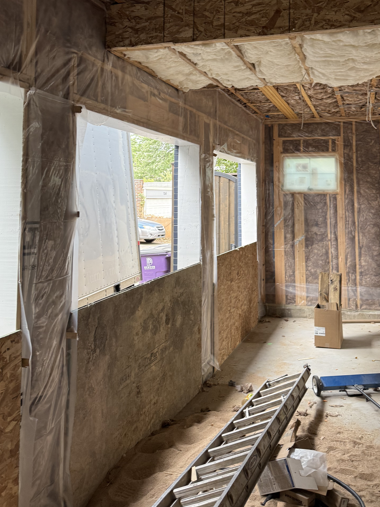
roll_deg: -1.7
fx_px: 527
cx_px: 212
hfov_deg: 39.6
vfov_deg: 50.2
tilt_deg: +4.0
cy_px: 160
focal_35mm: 36
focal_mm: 6.76
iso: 200
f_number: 1.78
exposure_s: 1/121
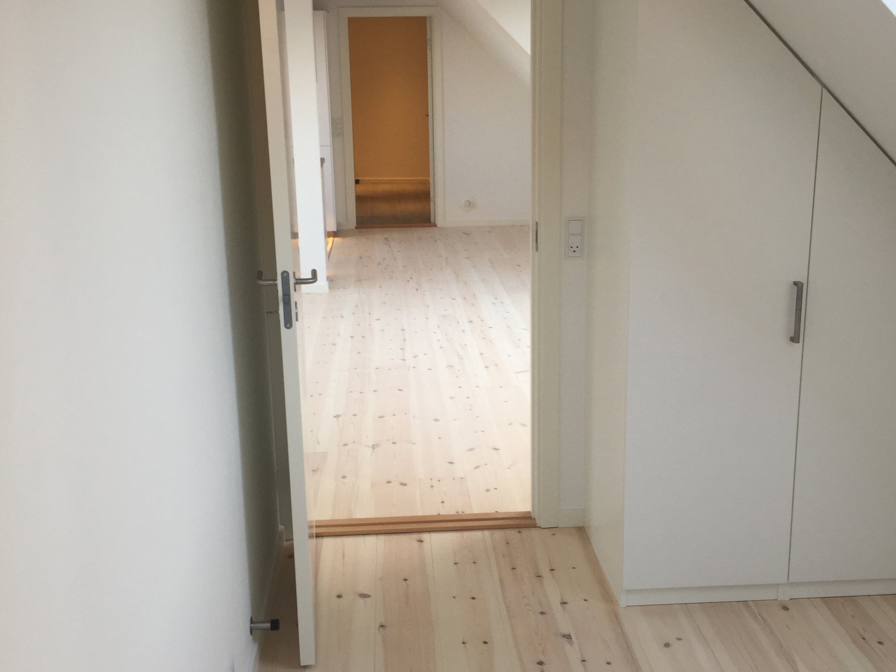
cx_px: 449
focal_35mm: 39
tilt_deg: -13.9
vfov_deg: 36.8
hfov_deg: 47.9
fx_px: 1010
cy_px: 337
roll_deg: +1.1
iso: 32
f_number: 2.2
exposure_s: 1/50
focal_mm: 4.15
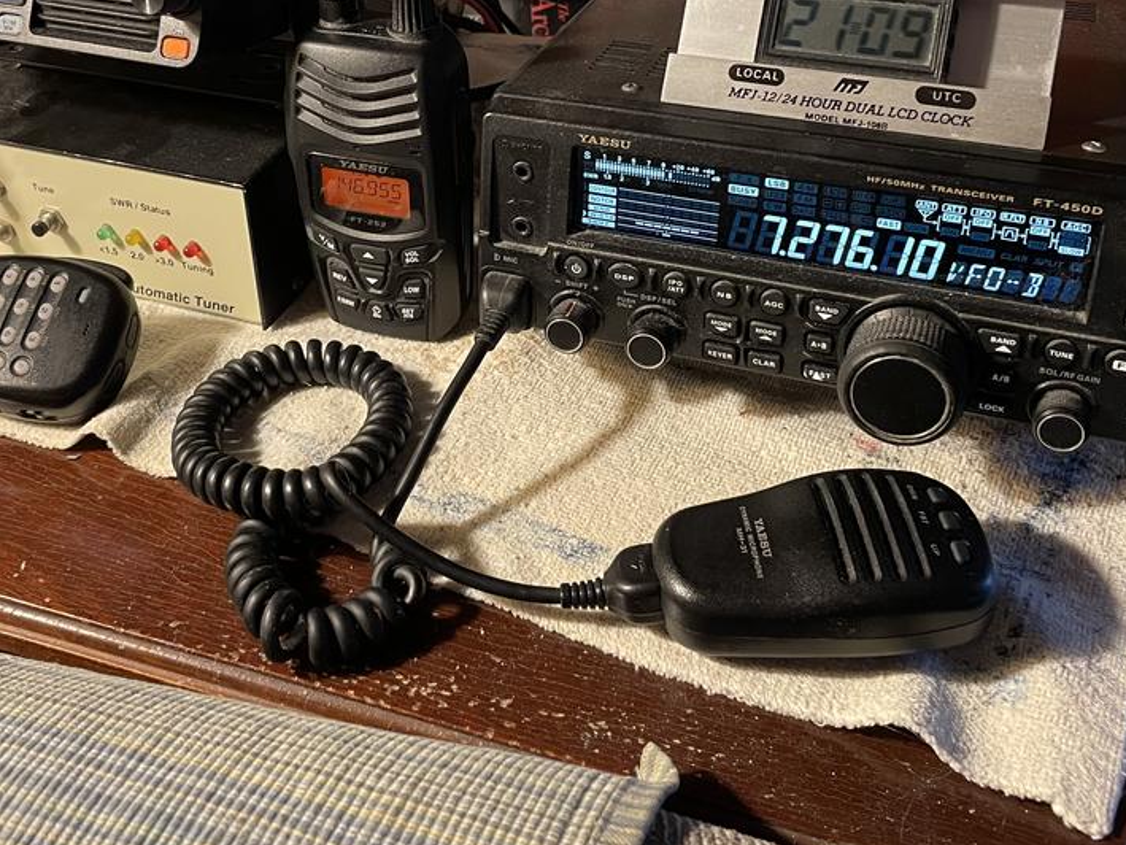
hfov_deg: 42.8
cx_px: 469
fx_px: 1431
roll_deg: +3.7
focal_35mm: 44
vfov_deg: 32.4
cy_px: 229
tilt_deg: -31.6
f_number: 1.6
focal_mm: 4.2
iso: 250
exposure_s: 1/60
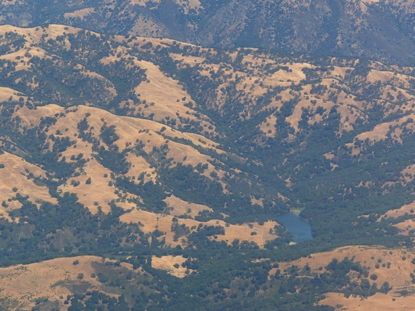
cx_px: 203
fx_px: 1715
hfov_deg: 13.8
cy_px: 140
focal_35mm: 143
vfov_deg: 10.4
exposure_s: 1/350
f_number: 5.4
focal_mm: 28.5
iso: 80
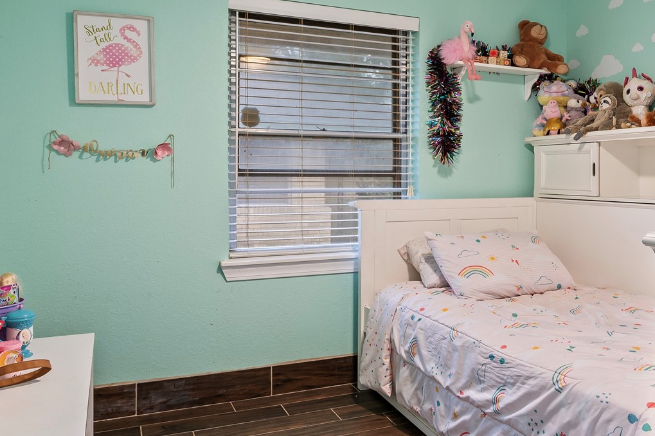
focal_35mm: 32
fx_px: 582
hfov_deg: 57.8
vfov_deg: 40.9
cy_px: 172
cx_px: 420
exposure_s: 1/1.67
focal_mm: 15
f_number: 6.3
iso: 125
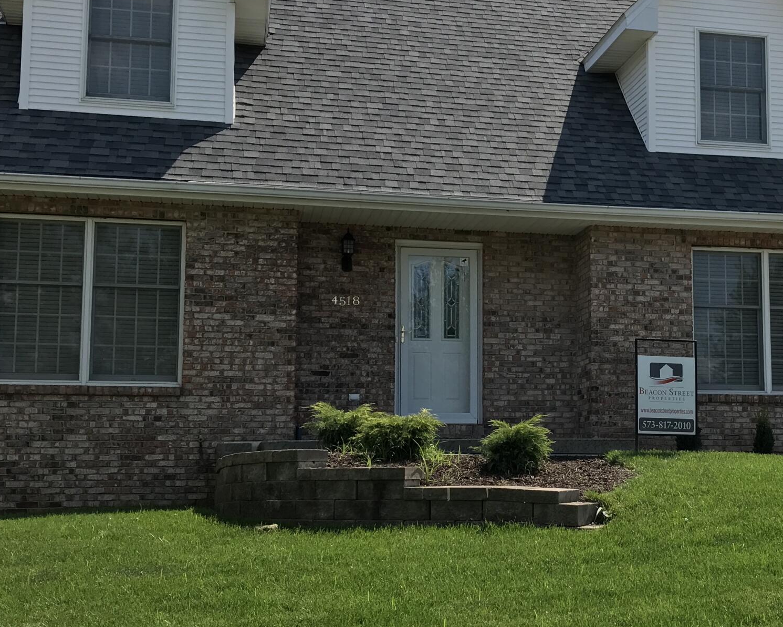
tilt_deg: +4.7
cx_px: 565
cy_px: 348
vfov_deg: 27.6
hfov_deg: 33.6
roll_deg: +1.3
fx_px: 1275
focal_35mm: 55
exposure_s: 1/1808
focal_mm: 3.99
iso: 20
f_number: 1.8
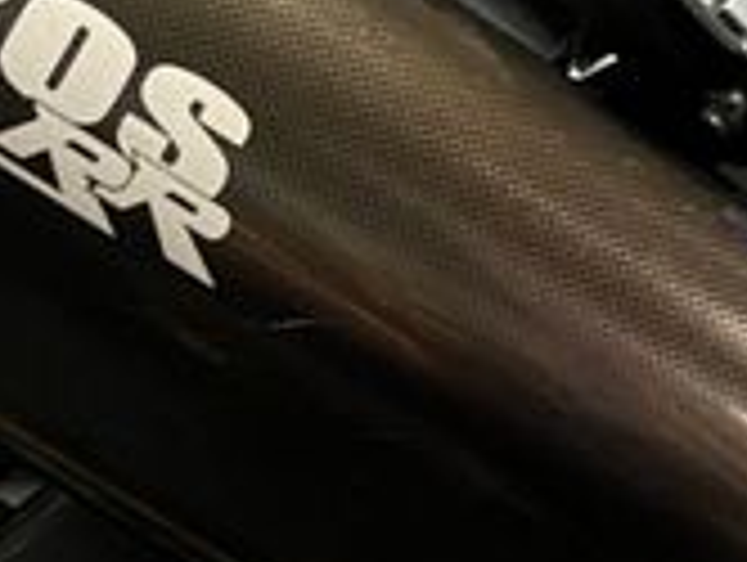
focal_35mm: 100
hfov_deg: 18.8
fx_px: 2161
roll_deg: +1.0
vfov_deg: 14.1
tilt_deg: -12.7
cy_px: 773
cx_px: -81
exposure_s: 1/33
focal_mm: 5.1
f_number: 1.6
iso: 400
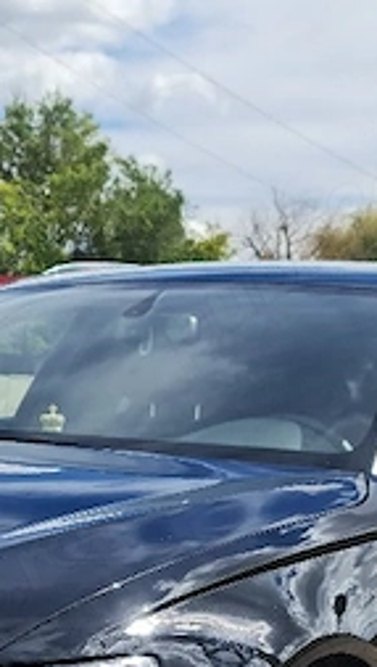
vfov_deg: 23.4
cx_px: 26
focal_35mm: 86
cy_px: 707
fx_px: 1523
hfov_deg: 14.0
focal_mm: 7
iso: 50
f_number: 1.8
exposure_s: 1/1250
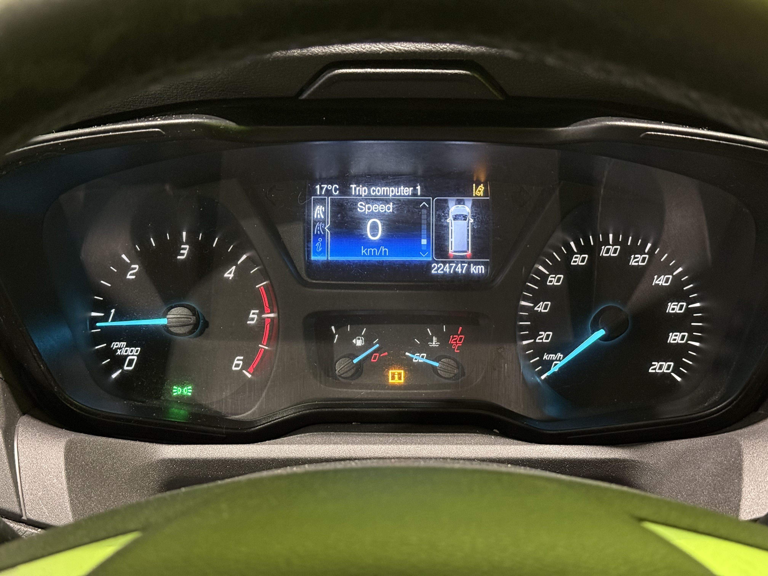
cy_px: 288
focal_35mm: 48
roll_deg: -0.9
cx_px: 384
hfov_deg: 39.7
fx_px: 1065
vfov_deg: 30.3
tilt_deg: -25.4
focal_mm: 6.76
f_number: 1.78
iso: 640
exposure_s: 1/27
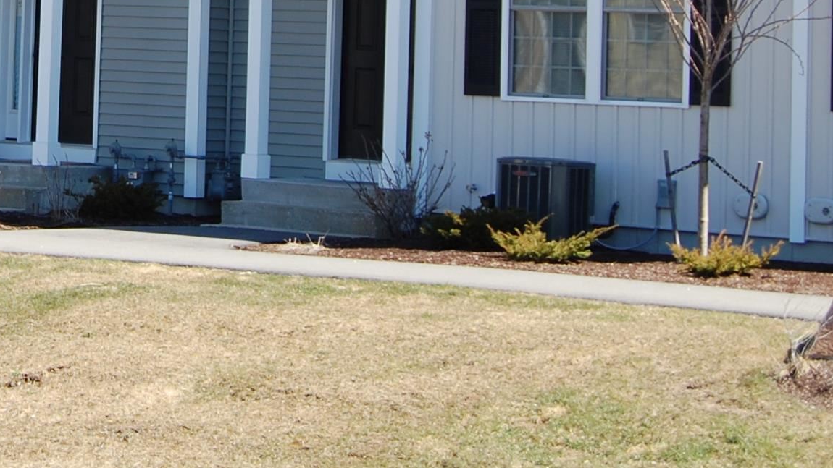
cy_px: -251
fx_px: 3446
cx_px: -42
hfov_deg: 13.5
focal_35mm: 156
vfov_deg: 7.6
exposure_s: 1/250
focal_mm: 38
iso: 200
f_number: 8
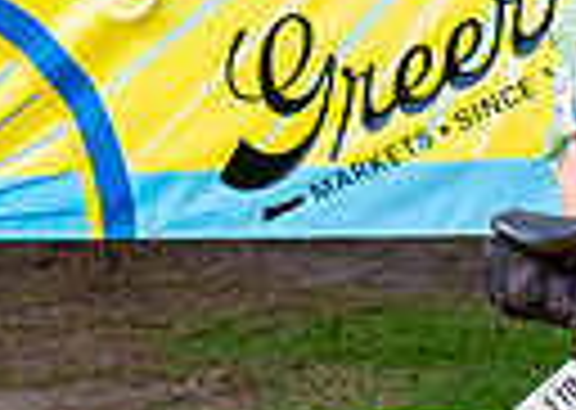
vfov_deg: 5.1
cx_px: 809
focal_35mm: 281
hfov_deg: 7.1
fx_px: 4590
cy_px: -61
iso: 500
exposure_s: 1/4000
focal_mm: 55
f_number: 2.8
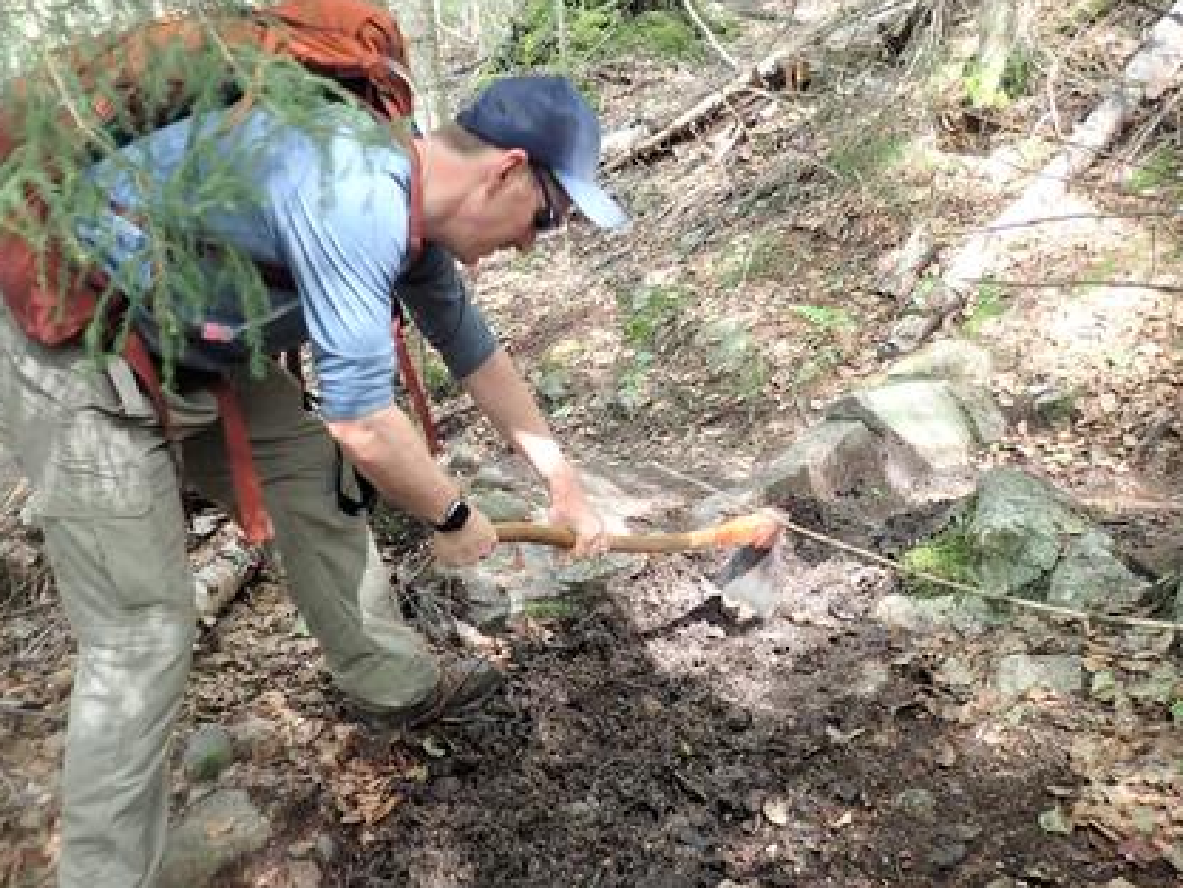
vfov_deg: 46.8
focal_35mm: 30
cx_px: 599
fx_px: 1026
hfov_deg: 59.9
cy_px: 475
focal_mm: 4.5
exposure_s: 1/60
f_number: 2
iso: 200
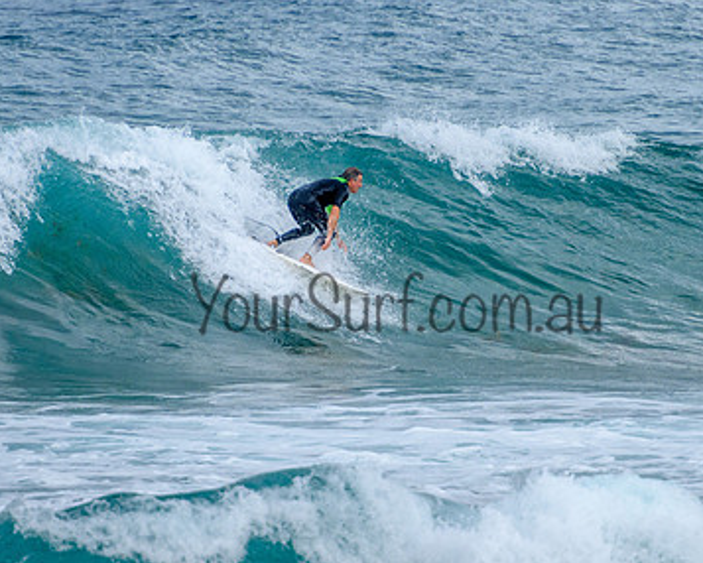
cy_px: 208
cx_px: 439
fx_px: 17445
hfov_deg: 2.3
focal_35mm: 838
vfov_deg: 1.8
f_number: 5.6
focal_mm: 400
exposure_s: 1/2000
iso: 640
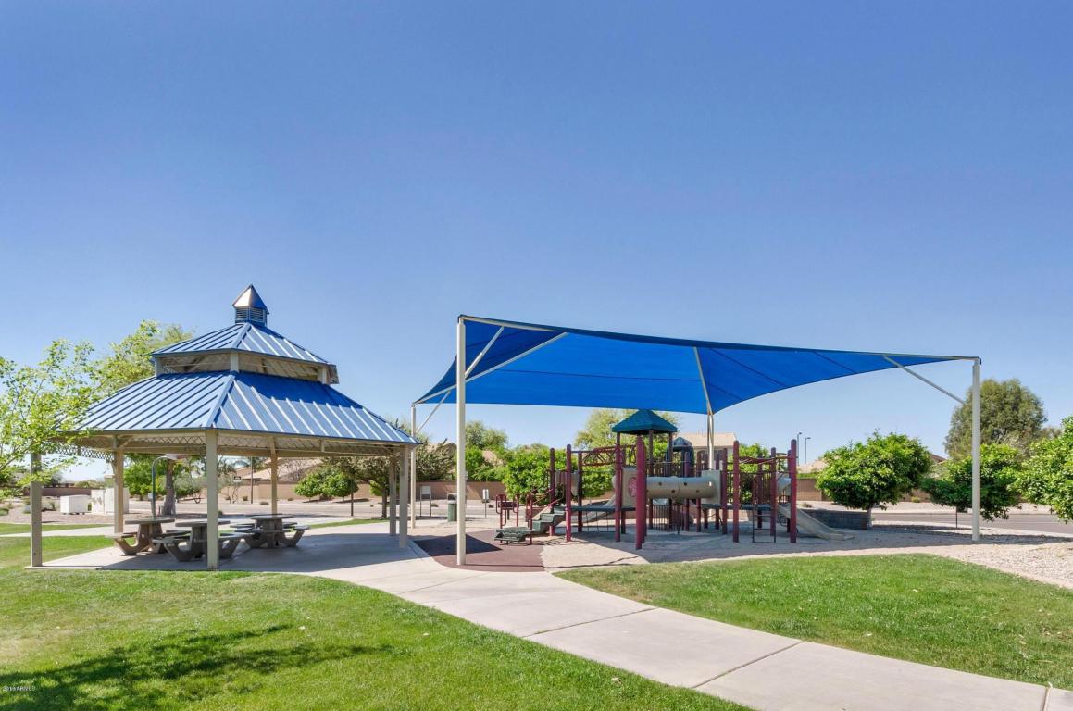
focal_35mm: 16
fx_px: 491
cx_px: 536
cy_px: 356
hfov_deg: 95.1
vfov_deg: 71.8
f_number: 18
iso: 400
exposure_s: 1/250
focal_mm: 11
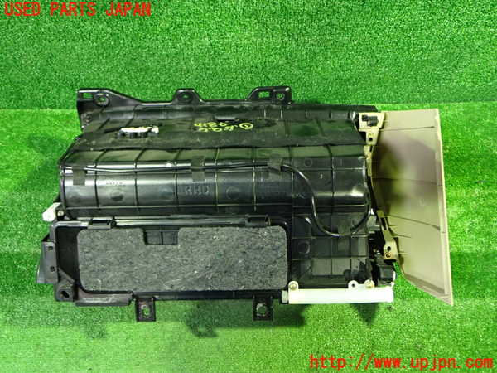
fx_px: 431
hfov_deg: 60.0
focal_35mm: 30
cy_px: 186
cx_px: 248
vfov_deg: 46.8
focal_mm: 5.4
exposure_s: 1/20
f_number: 2.3
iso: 800
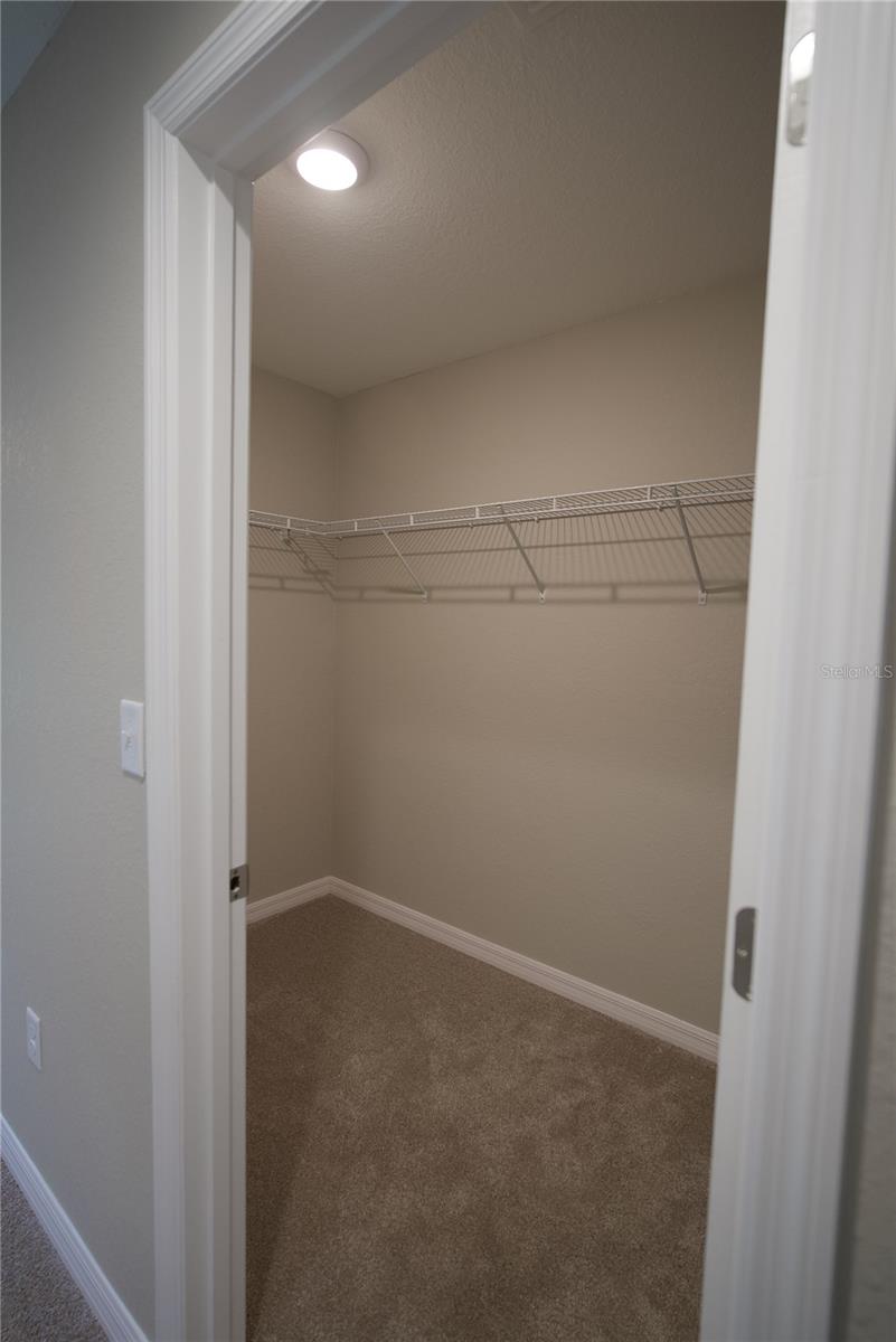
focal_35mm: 17
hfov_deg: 70.5
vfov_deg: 93.3
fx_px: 634
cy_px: 671
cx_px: 448
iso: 640
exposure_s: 1/100
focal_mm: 17
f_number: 2.8
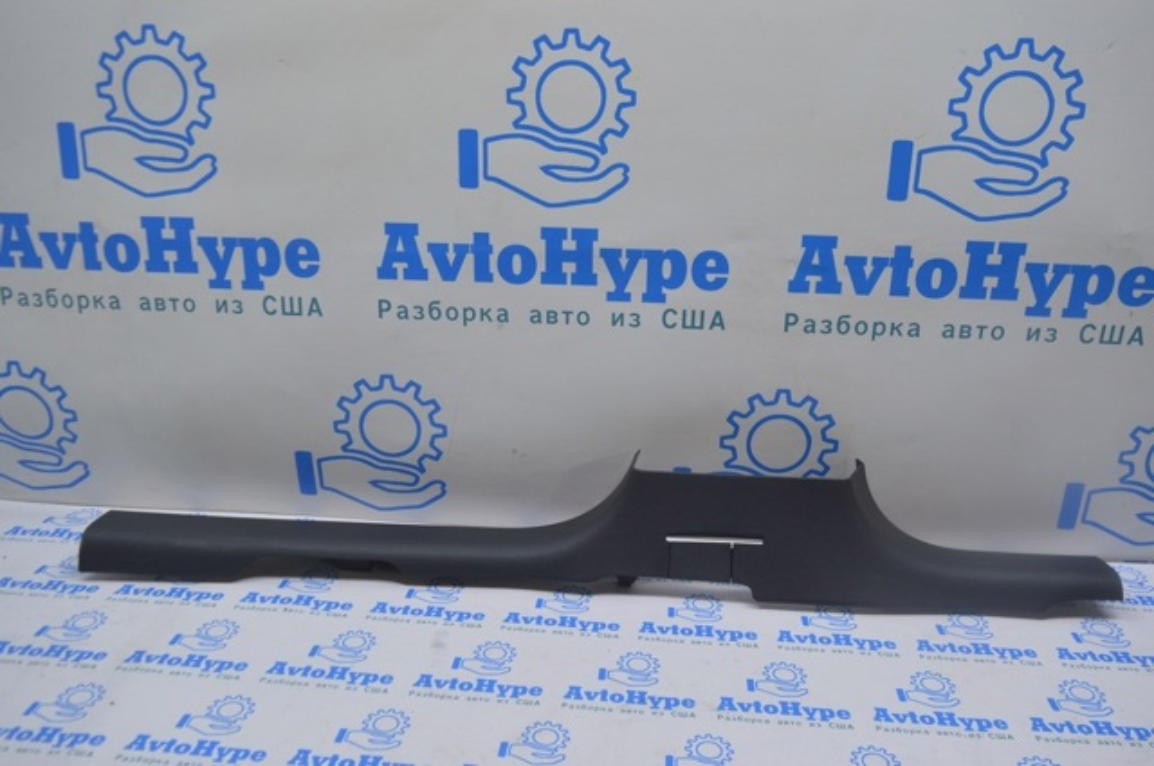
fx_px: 1008
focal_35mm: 32
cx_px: 577
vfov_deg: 41.6
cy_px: 383
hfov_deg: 59.6
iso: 400
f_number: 5.6
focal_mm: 21
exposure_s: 1/30
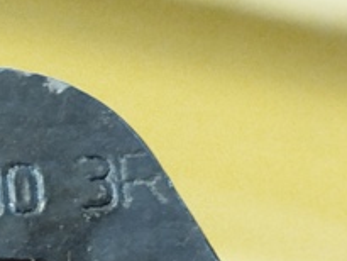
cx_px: -108
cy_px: 351
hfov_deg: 8.7
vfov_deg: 6.5
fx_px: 2257
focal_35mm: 225
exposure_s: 1/20
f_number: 1.7
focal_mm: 5.31
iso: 500
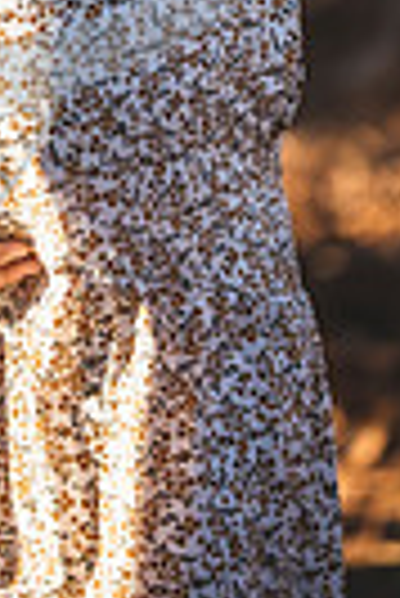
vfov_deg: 4.5
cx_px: -126
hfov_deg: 3.0
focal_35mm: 457
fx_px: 7596
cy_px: -396
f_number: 2.8
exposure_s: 1/400
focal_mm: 135
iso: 320
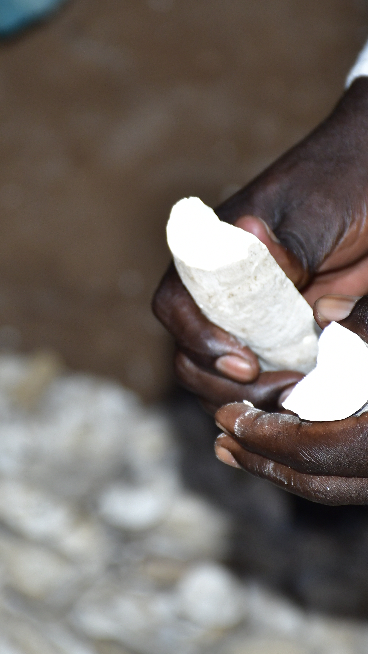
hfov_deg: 4.4
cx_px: 143
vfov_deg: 7.9
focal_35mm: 274
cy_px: 327
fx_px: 4754
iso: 640
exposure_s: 1/100
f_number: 5.6
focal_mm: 116
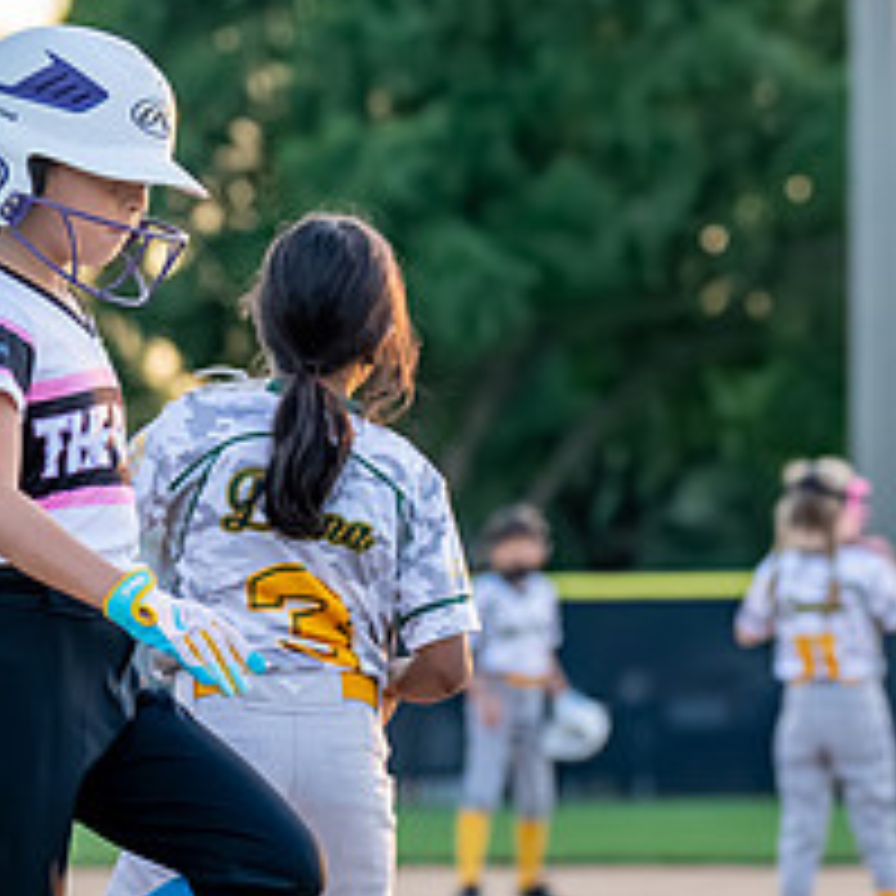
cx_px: 100
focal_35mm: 307
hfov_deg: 5.7
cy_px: 501
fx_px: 8990
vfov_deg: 5.7
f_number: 2.8
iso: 1600
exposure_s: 1/2000
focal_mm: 88
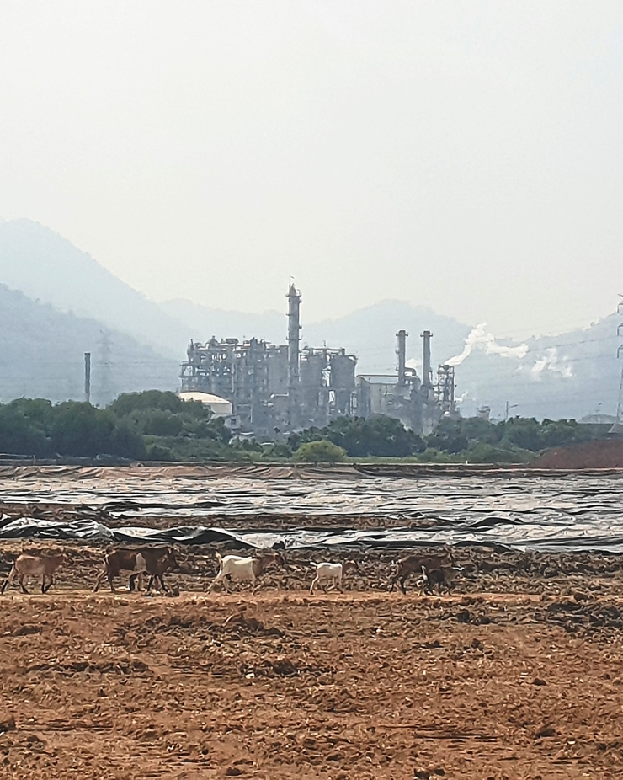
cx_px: 255
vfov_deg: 52.9
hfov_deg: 43.2
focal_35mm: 34
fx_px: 784
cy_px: 389
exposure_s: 1/2404
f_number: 2.4
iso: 50
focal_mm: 4.3
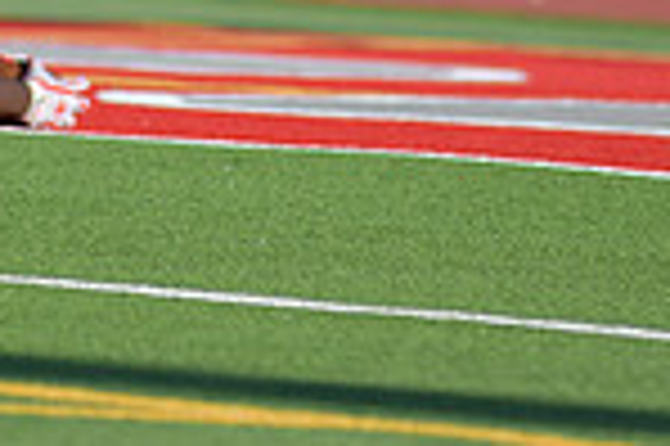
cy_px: -354
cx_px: 103
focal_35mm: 1168
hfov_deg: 1.8
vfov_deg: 1.2
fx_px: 21714
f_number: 3.5
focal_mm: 300
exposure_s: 1/2000
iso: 100
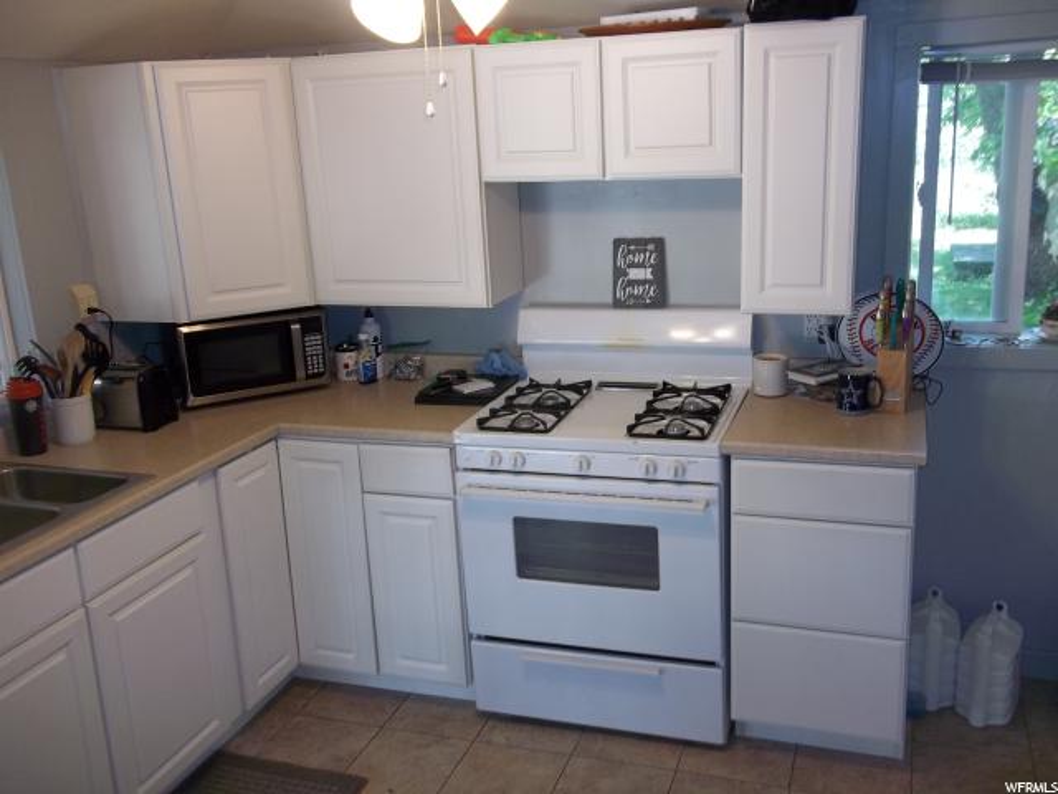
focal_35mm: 32
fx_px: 978
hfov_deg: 56.8
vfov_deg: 44.2
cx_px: 529
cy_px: 397
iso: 80
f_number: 2.9
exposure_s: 1/30
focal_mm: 5.7
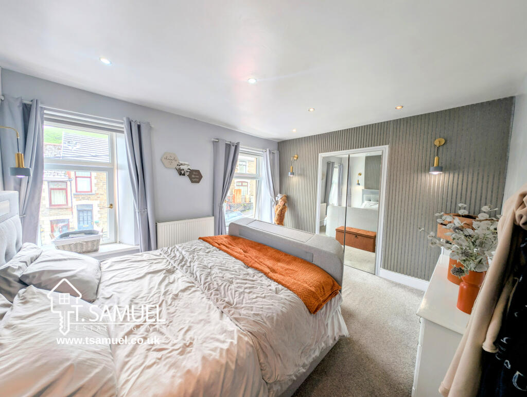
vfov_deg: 94.6
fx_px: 183
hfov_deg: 110.5
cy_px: 198
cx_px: 264
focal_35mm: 12
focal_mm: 2.23
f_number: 1.95
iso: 37
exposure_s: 1/110
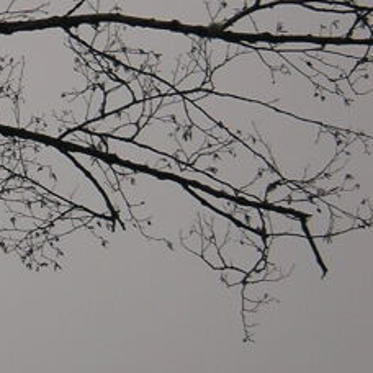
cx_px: -229
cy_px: 3
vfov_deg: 5.4
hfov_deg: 5.4
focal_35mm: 322
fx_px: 3925
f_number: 3.9
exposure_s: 1/400
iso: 50
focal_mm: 16
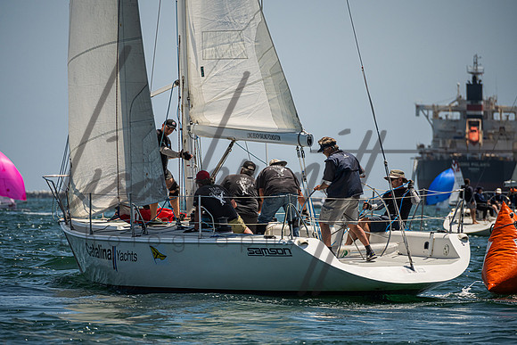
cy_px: 172
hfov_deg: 5.2
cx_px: 258
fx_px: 5746
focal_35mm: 400
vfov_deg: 3.4
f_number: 8
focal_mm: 400
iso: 400
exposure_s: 1/3200
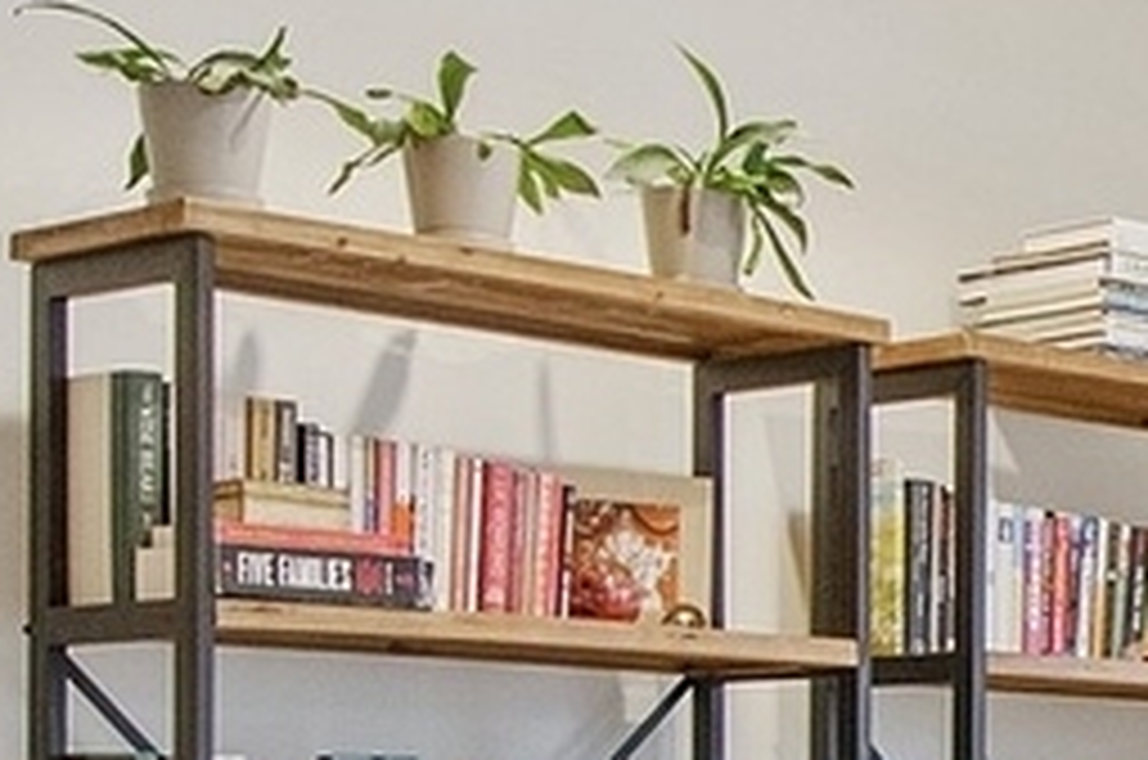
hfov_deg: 18.4
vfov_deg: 14.0
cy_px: 738
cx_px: 1803
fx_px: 3056
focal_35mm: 96
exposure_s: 1/1.67
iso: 250
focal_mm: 10
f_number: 9
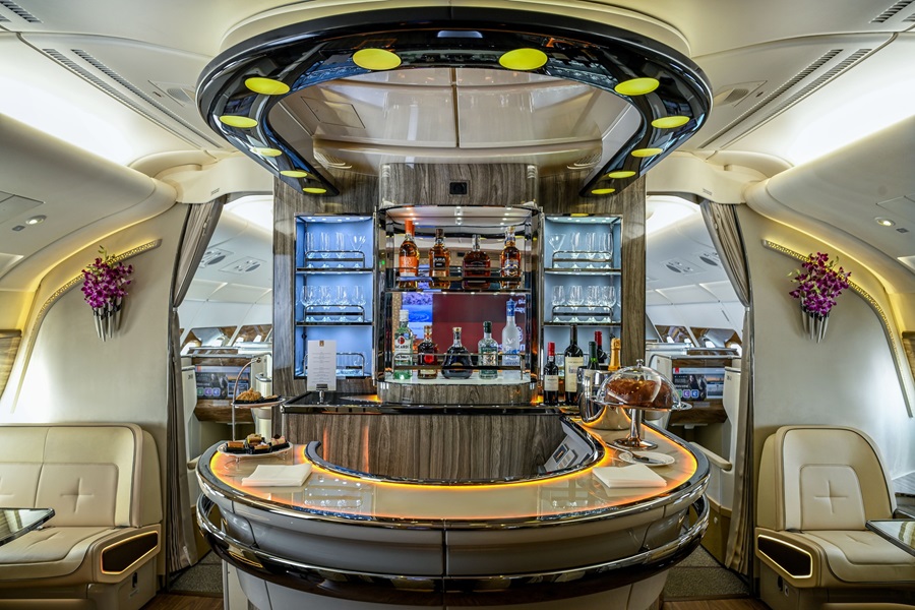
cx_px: 458
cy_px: 305
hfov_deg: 73.7
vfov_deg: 53.1
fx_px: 610
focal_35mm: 24
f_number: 7.1
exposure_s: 1/8
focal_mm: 24
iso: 200
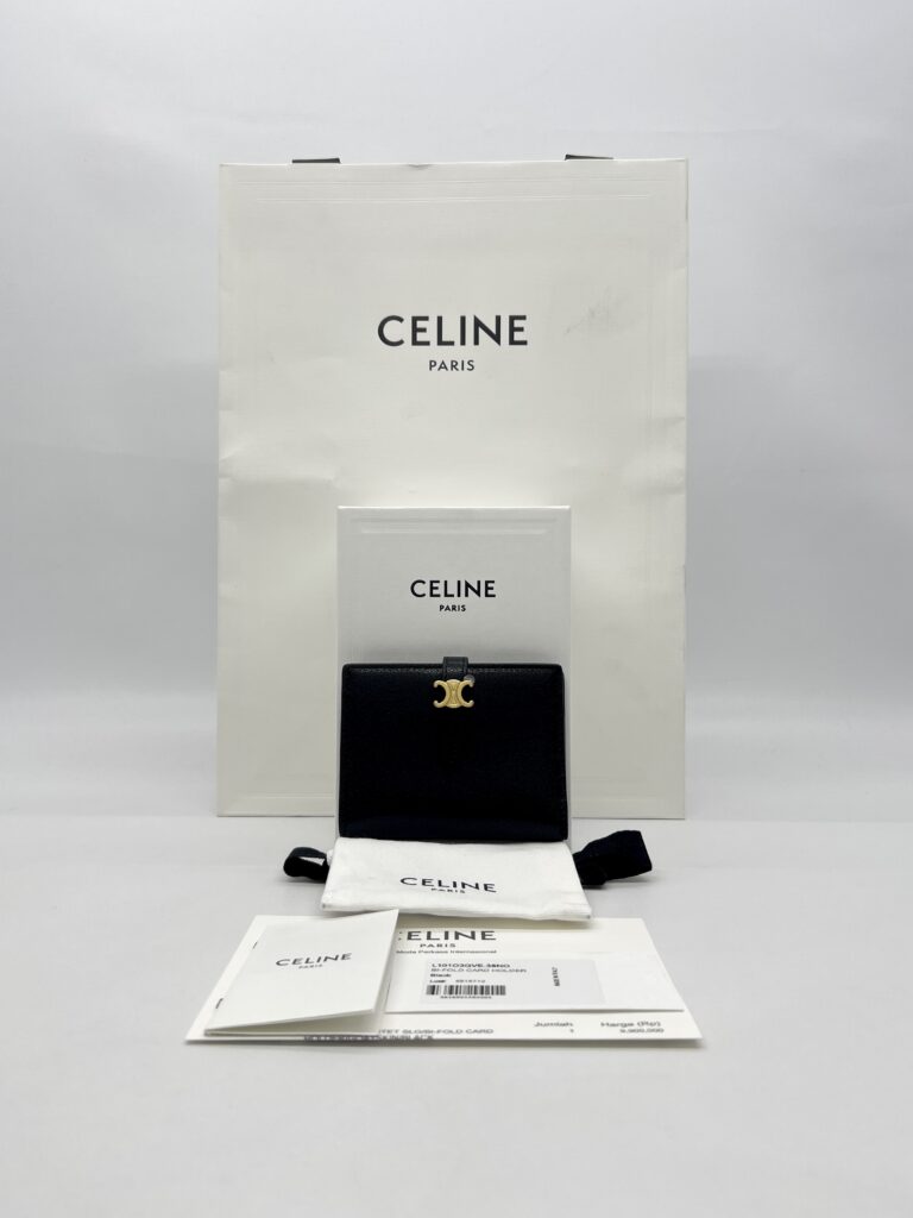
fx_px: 914
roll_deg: -0.1
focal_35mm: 26
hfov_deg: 53.1
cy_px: 609
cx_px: 456
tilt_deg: +0.0
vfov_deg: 67.3
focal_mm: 5.7
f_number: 1.5
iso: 40
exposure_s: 1/270
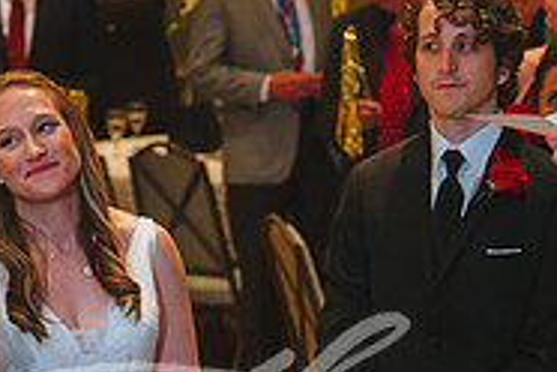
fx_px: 3373
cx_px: 237
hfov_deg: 9.4
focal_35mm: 218
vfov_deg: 6.3
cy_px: 144
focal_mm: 70
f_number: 2.8
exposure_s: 1/100
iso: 2000
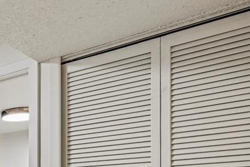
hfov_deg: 26.0
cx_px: -146
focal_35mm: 50
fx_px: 347
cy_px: 201
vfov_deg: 24.4
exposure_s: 1/15
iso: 320
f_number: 8
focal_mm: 14
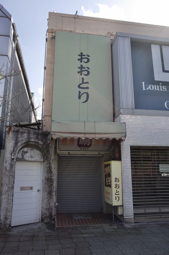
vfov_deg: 65.6
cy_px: 128
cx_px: 84
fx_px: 198
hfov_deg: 46.2
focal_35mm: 28
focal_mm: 18.3
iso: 100
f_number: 5.6
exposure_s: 1/350
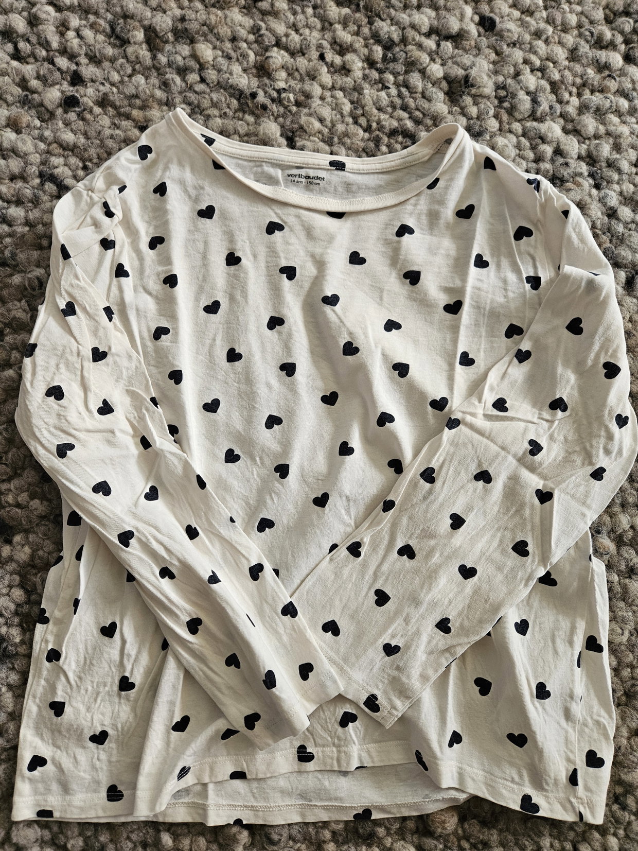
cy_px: 426
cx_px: 319
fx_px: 565
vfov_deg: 73.9
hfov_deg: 58.9
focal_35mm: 23
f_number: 1.8
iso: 160
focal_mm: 5.4
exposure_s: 1/100
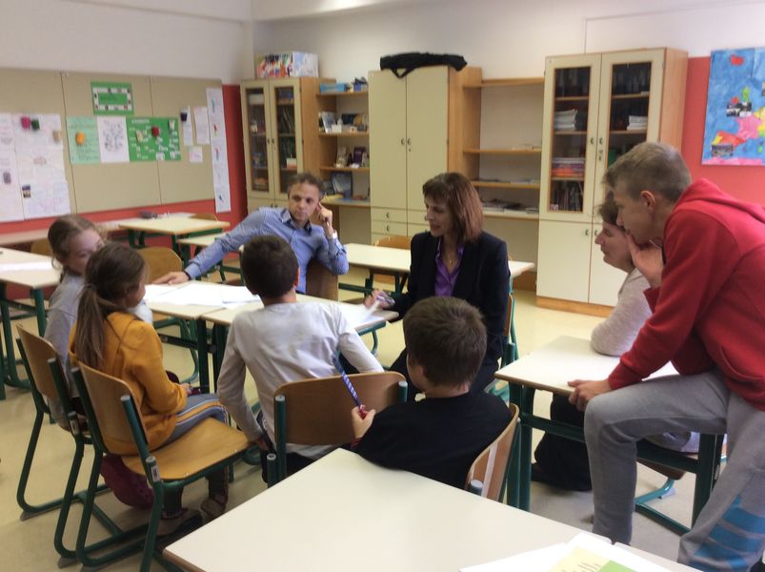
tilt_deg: -10.9
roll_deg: +1.8
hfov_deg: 56.9
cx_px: 382
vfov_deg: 44.1
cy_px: 286
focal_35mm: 32
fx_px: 706
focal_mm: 3.3
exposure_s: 1/25
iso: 40
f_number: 2.4
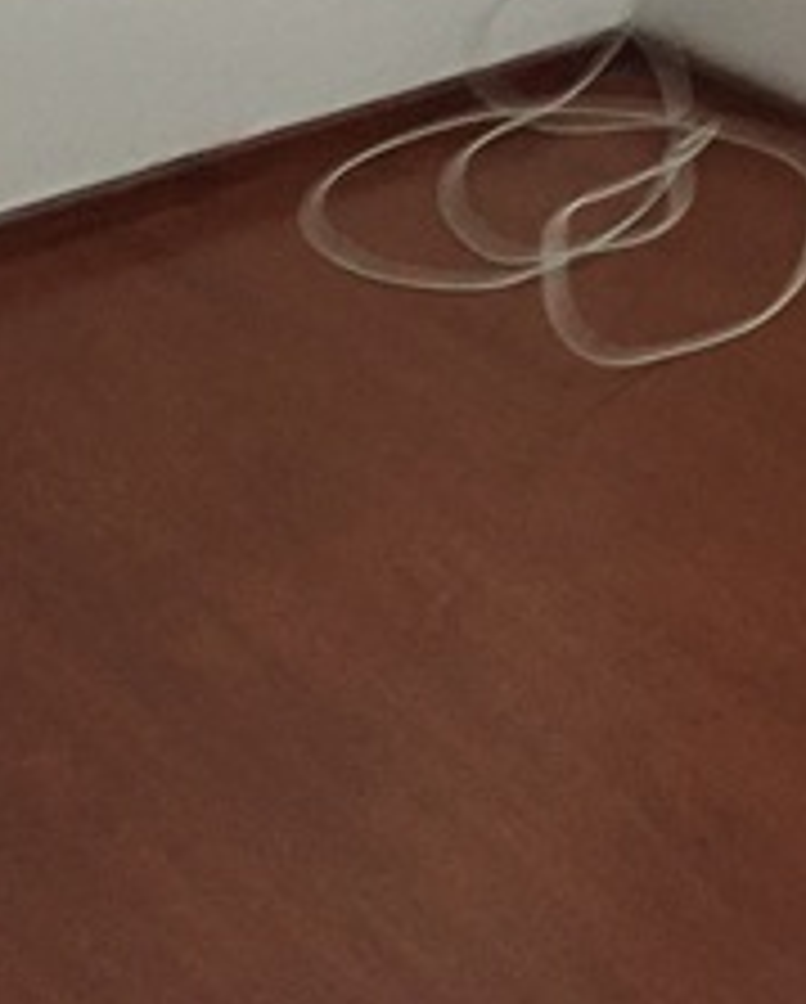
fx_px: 2262
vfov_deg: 24.2
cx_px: 567
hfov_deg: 20.1
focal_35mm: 76
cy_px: 59
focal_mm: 4.15
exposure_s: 1/20
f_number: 2.2
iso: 250
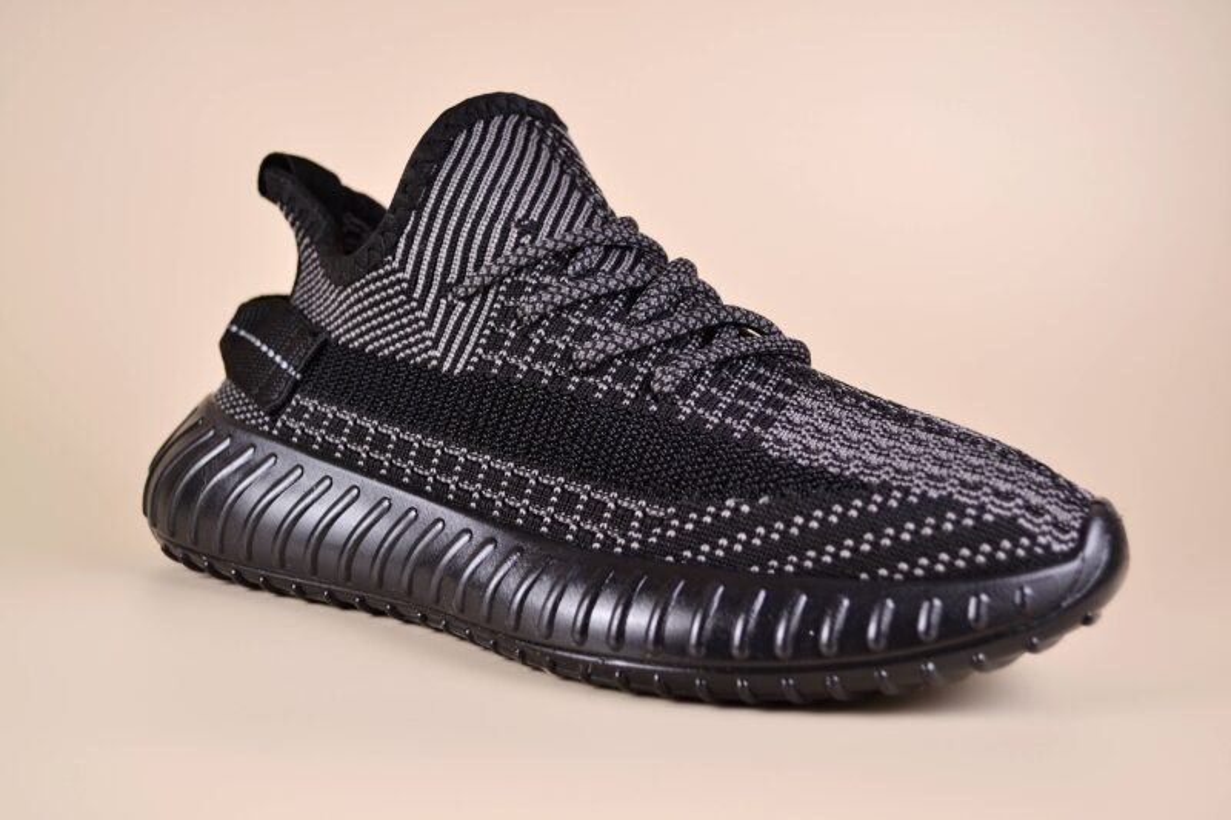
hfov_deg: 43.6
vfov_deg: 29.9
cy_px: 410
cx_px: 616
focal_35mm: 45
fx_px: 1538
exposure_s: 1/80
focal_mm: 30
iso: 100
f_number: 4.5
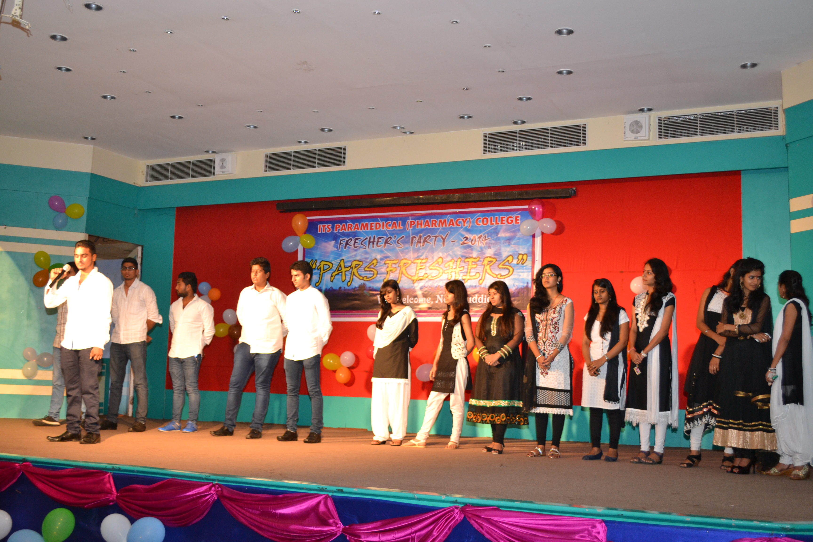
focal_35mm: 39
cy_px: 271
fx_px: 881
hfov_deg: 49.6
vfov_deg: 34.2
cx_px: 406
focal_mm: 26
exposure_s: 1/60
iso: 640
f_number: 4.2
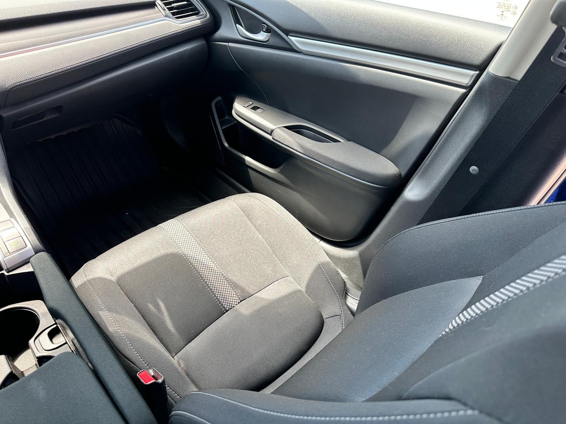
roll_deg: -5.0
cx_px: 283
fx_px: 392
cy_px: 212
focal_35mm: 24
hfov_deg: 71.6
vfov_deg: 56.8
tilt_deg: -39.4
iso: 100
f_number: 1.78
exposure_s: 1/172
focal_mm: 6.86
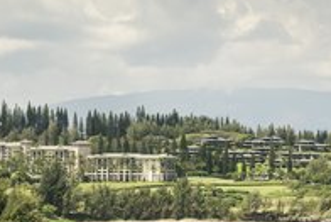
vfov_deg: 4.0
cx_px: 103
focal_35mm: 343
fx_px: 3156
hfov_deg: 6.0
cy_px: 130
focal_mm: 175
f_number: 2.8
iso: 100
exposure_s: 1/500
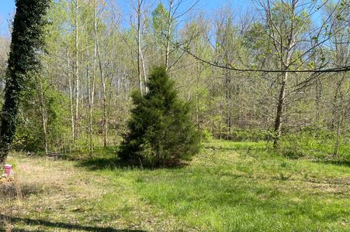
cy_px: 128
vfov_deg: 43.5
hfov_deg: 62.0
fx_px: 291
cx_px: 178
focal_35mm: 30
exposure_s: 1/1206
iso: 32
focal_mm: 4.25
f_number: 1.8
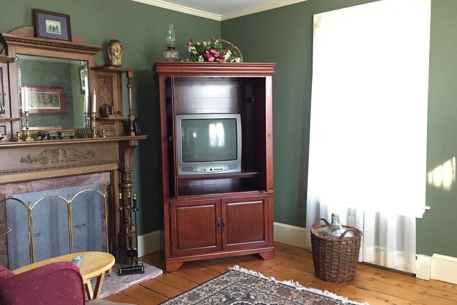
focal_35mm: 31
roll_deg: +0.8
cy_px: 150
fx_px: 393
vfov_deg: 42.3
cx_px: 228
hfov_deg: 60.3
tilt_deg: -4.1
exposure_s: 1/30
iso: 250
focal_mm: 4.15
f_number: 2.2
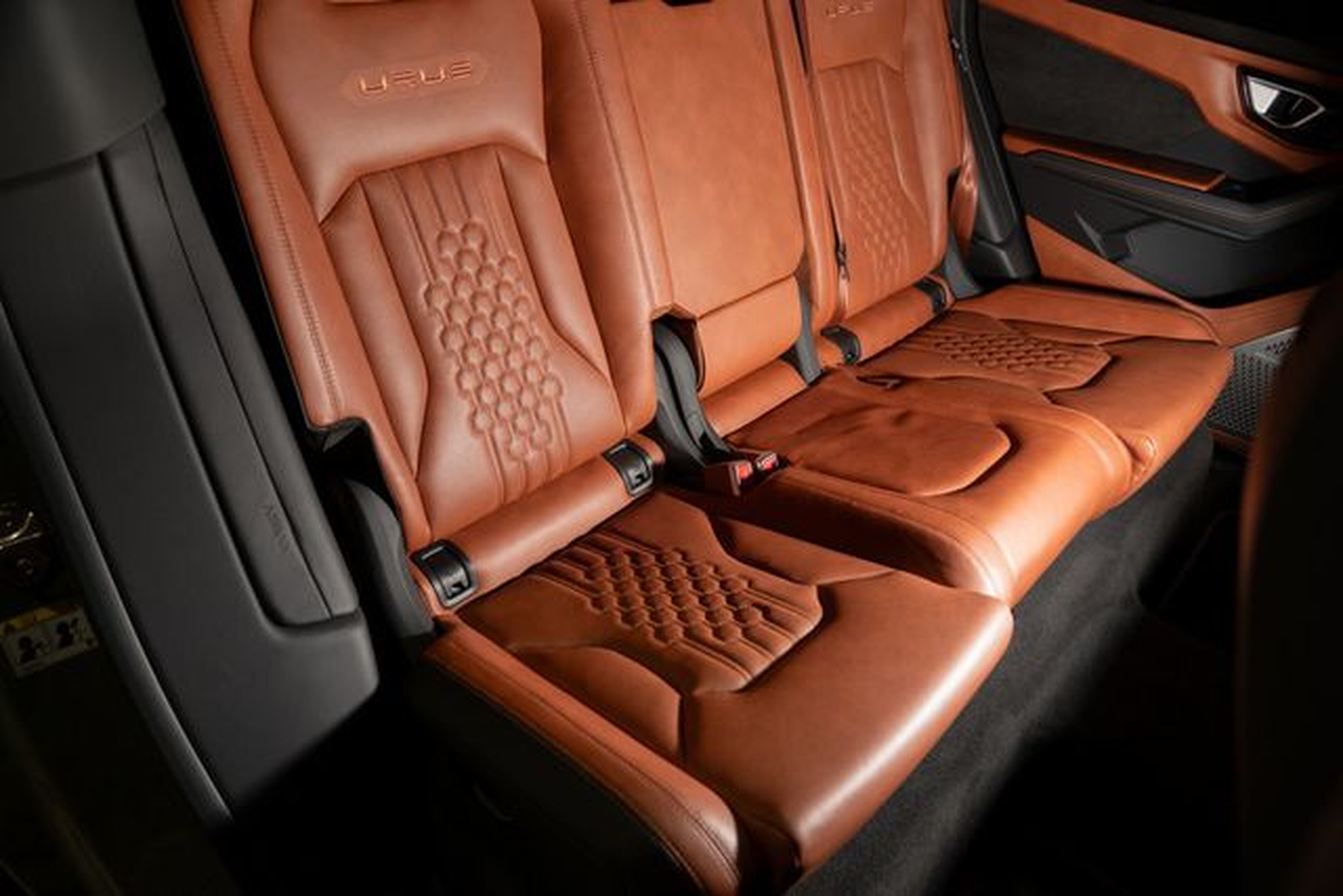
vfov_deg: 53.2
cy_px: 448
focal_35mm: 24
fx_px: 895
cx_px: 672
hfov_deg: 73.7
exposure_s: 1/50
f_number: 3.5
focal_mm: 24
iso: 400
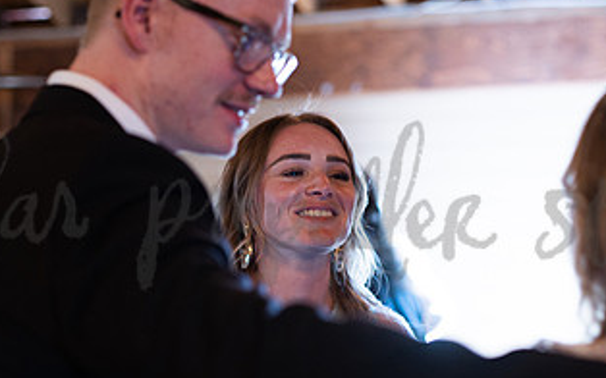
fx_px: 1552
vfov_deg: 13.9
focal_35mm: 94
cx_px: 315
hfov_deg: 22.1
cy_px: 204
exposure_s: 1/160
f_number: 2.2
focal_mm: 50
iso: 800
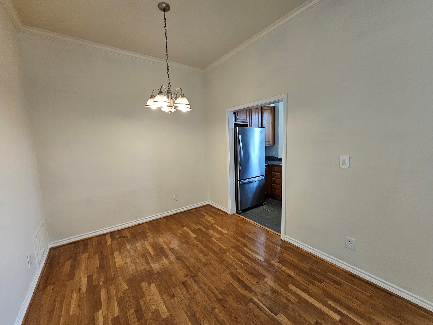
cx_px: 216
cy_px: 162
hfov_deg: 106.2
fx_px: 163
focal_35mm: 13
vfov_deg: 89.9
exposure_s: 1/60
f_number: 2.2
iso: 100
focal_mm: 2.2
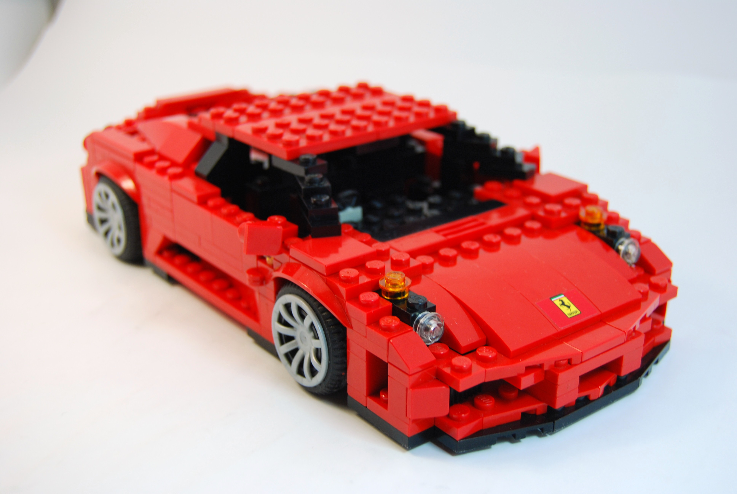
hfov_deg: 38.8
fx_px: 1045
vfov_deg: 26.6
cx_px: 368
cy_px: 247
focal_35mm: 51
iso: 200
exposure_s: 1/100
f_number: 5
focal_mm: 34
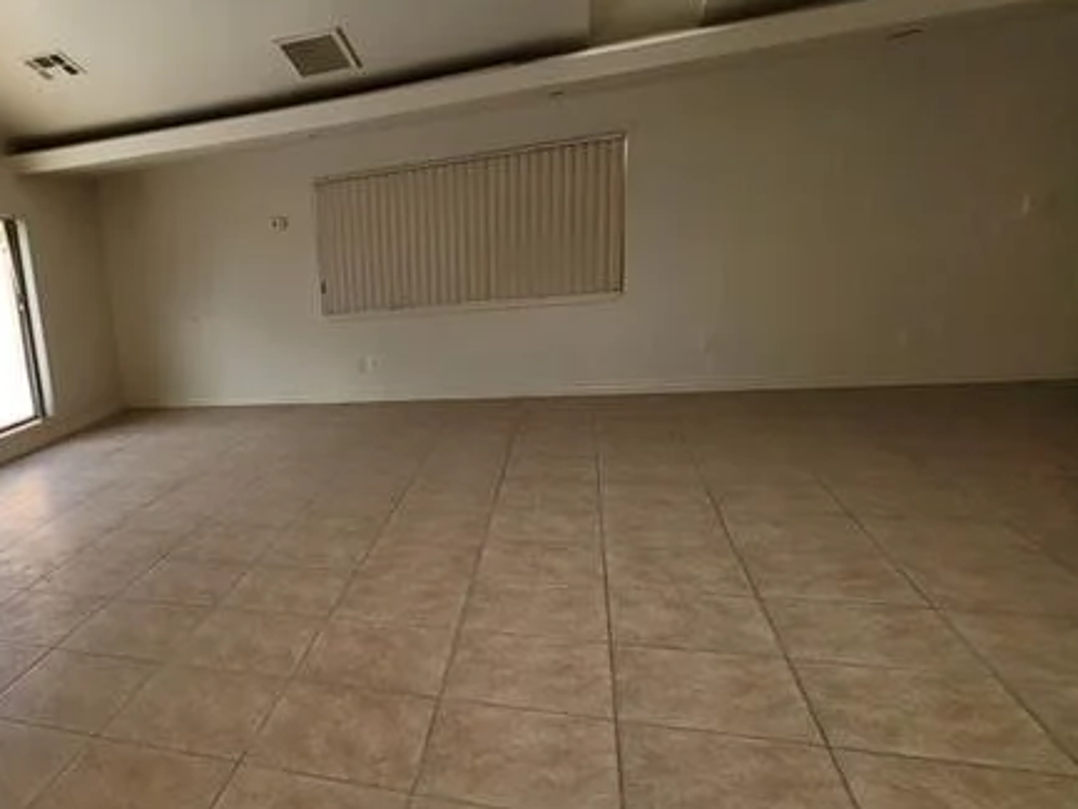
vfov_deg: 56.4
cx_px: 169
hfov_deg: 63.3
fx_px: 748
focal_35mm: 24
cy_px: 483
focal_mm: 2.2
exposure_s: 1/155
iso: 64
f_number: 2.2
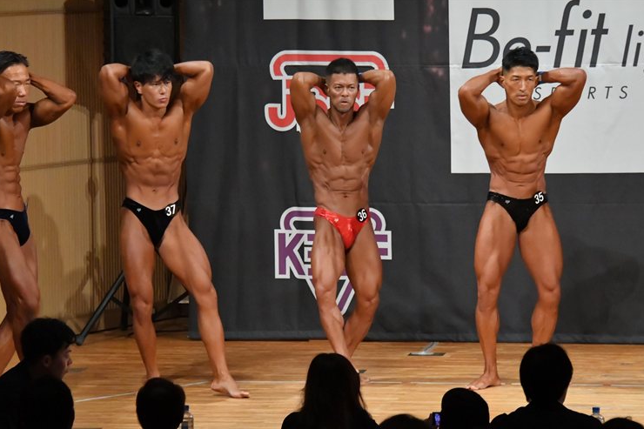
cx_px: 315
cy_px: 222
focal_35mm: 267
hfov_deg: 7.7
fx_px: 4775
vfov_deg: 5.1
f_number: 5.6
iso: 9000
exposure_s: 1/400
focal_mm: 170
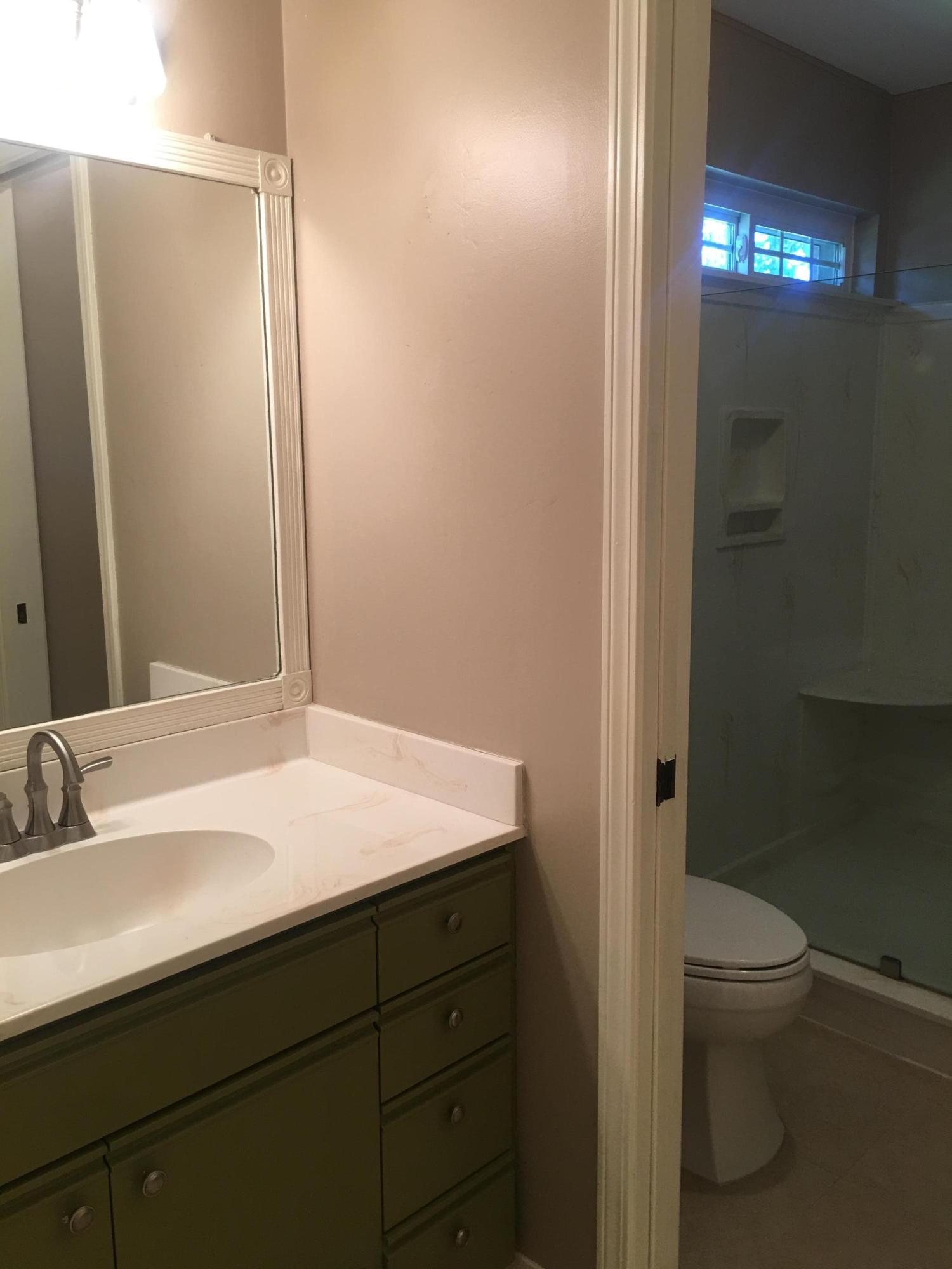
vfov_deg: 61.7
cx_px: 476
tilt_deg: -8.9
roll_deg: -0.1
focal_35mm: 29
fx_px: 1063
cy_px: 634
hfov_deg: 48.2
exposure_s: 1/15
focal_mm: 4.15
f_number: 2.2
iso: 32
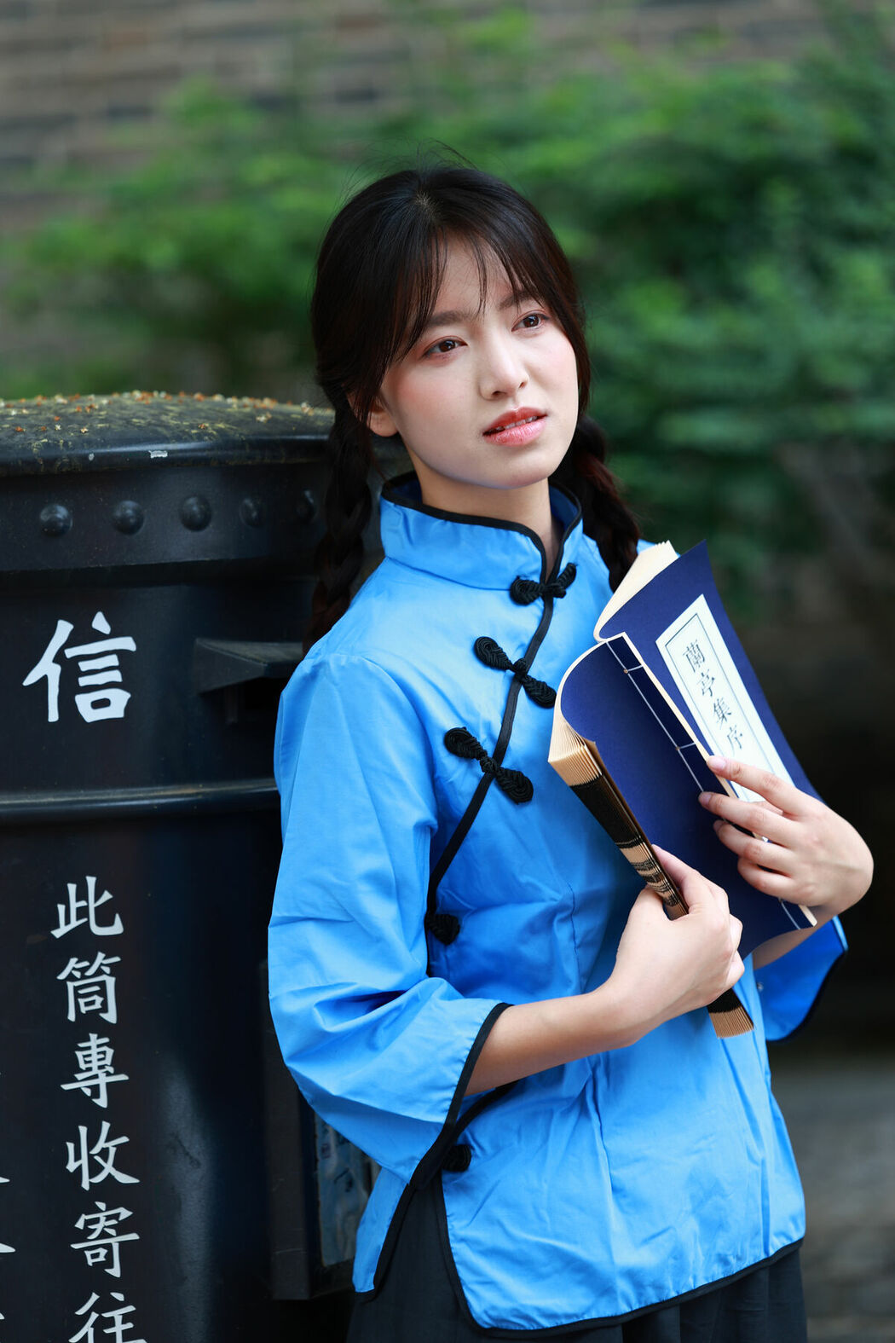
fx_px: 4997
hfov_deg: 10.2
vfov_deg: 15.3
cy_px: 672
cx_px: 448
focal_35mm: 134
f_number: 2.8
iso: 100
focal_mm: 135
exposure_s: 1/250
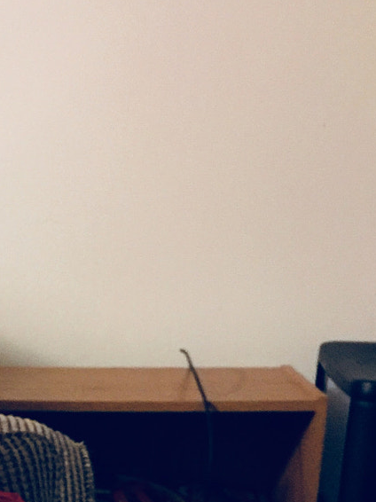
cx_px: -66
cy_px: 636
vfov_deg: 21.7
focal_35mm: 82
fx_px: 1188
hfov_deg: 17.2
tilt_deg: -21.7
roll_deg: +0.4
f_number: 2.2
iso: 125
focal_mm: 4.15
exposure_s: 1/4
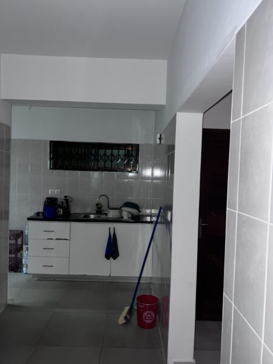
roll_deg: -2.3
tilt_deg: -1.9
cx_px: 136
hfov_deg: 53.1
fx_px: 273
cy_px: 182
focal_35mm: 26
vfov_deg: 67.3
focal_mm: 5.7
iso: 40
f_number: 1.5
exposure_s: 1/4
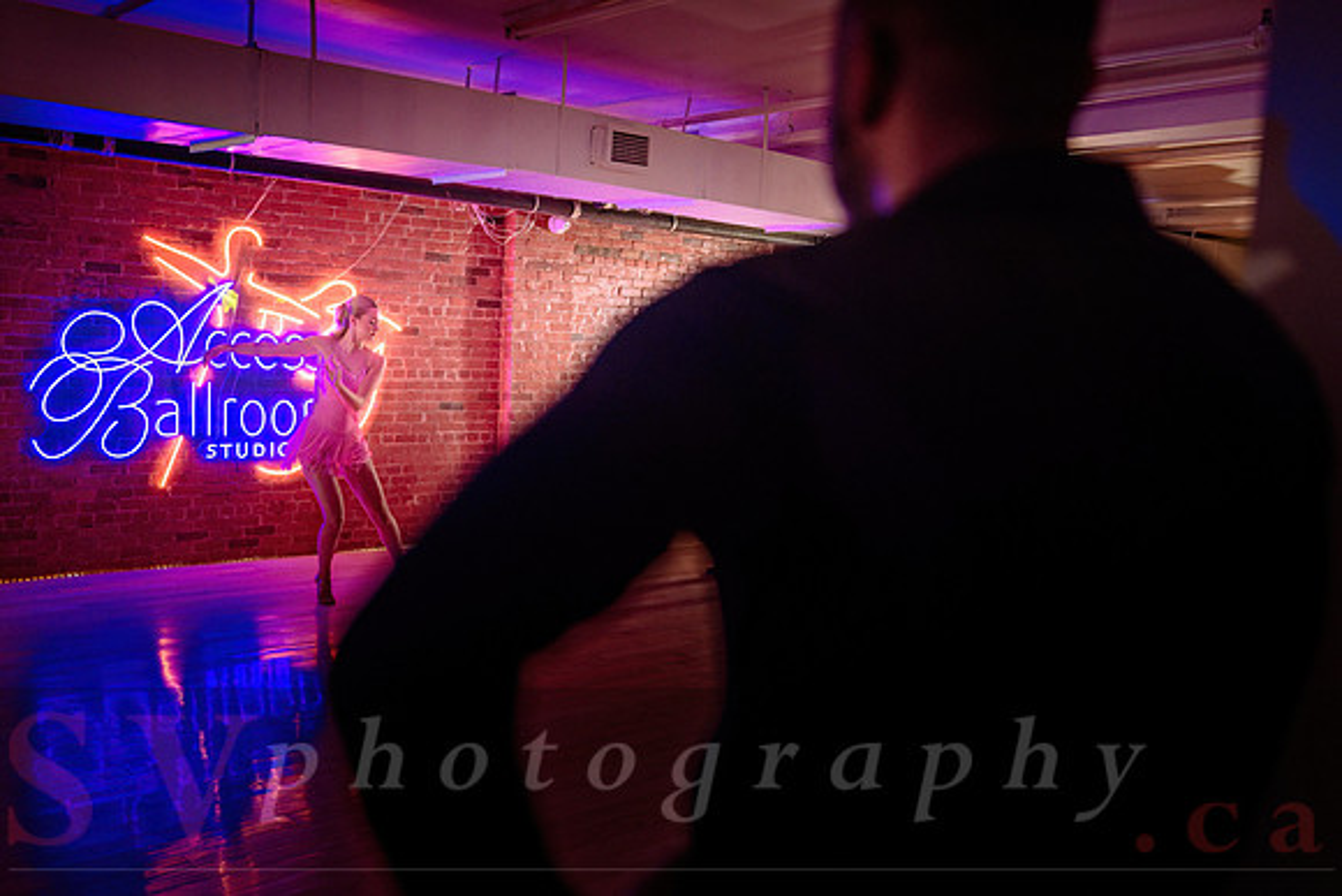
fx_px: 1238
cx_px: 575
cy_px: 509
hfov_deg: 56.7
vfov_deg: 39.7
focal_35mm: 33
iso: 2500
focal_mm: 28
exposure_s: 1/250
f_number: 1.4
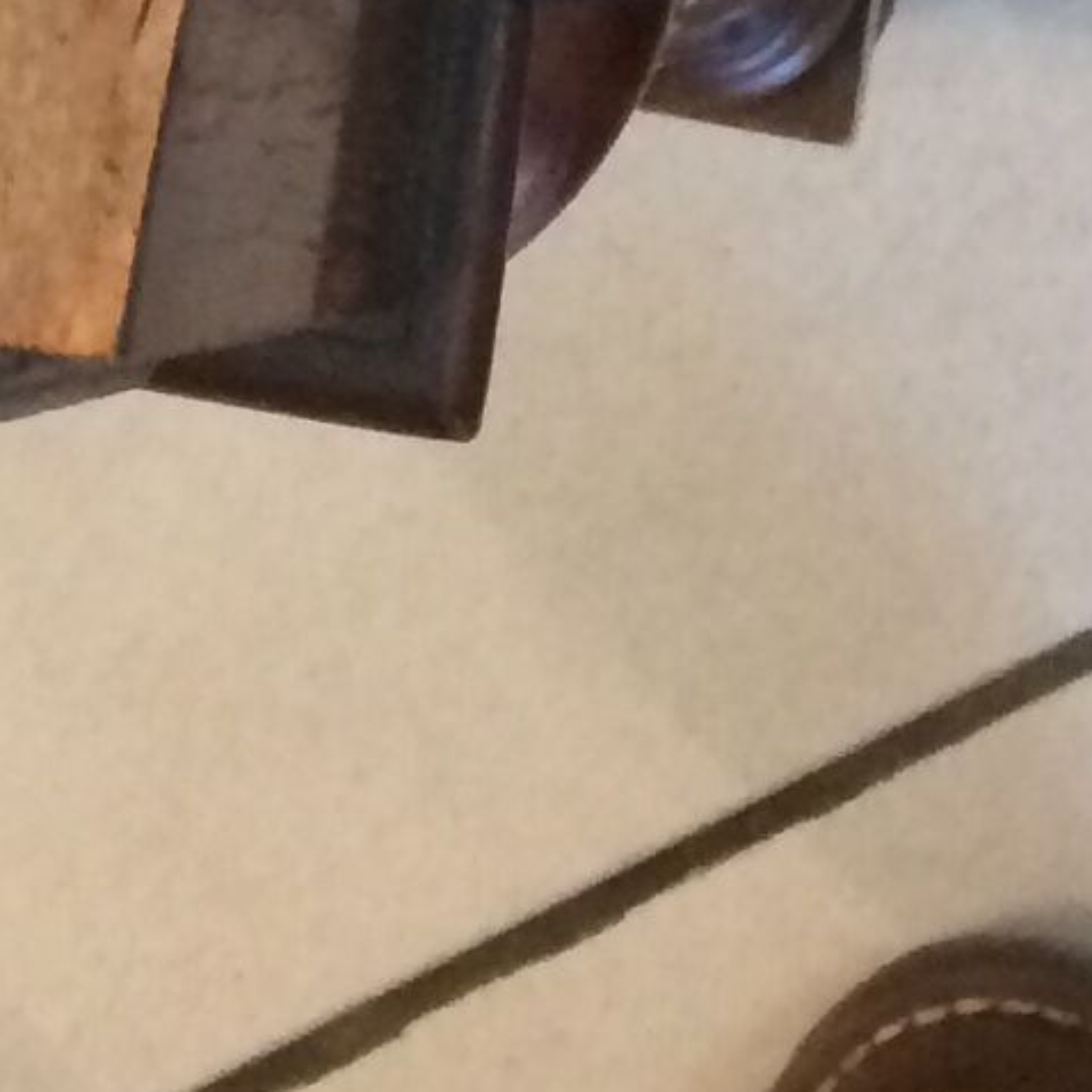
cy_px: -2294
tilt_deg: -70.2
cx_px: 784
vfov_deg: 8.3
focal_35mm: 175
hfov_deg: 10.0
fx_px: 6246
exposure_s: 1/33
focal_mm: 4.15
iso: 250
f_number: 2.2
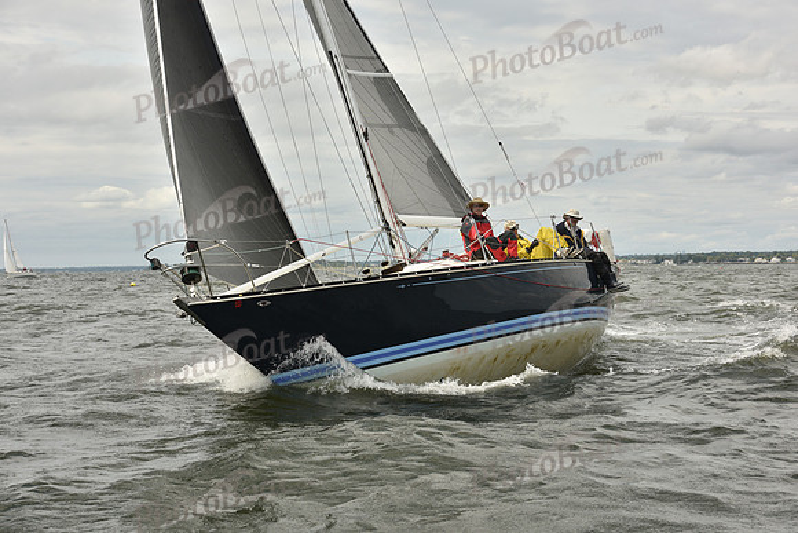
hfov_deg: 28.8
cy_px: 266
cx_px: 399
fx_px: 1552
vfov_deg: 19.5
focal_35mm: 70
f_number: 9
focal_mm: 70
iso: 250
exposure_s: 1/800
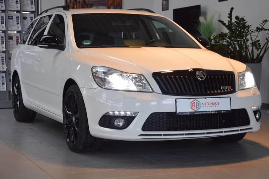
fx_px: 560
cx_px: 134
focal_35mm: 75
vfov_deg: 18.2
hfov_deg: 27.0
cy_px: 90
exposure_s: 1/60
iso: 400
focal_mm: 50
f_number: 5
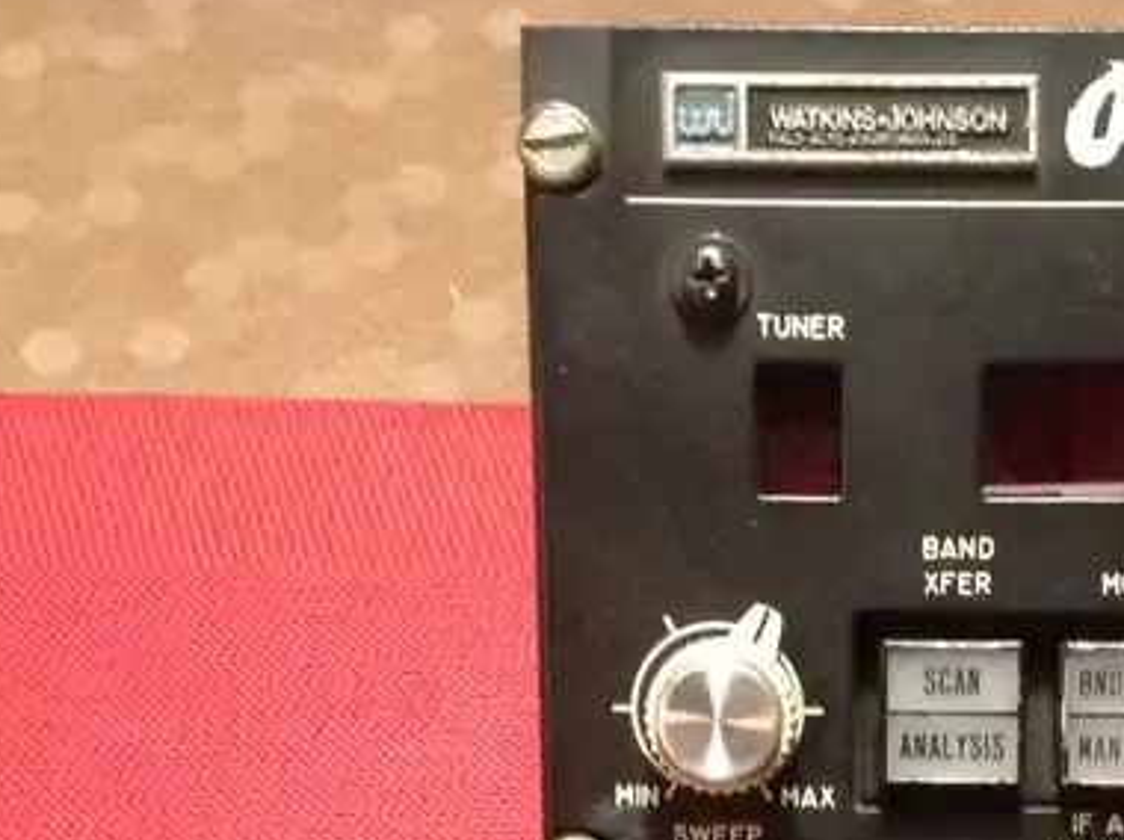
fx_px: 2984
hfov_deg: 21.0
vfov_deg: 15.4
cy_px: 1017
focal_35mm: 92
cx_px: 958
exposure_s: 1/15
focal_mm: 4.28
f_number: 2.4
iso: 400
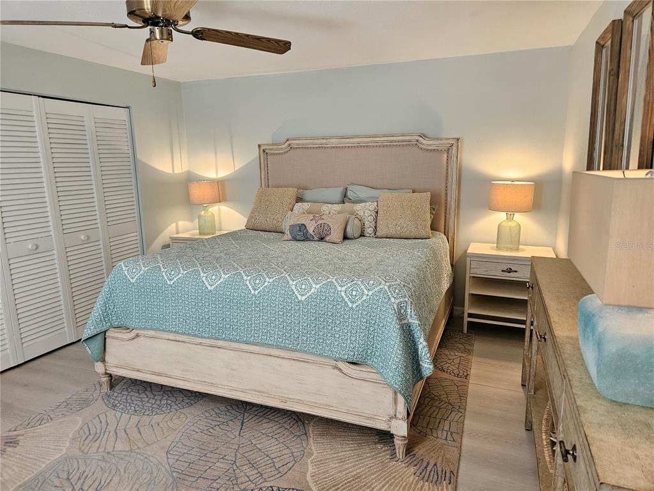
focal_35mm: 23
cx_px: 327
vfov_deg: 58.9
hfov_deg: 73.9
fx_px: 435
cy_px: 246
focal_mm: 5.4
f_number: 1.8
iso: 320
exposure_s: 1/120
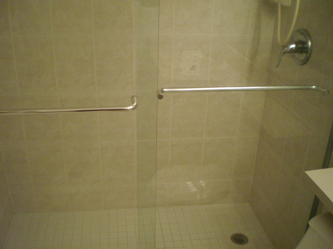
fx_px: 346
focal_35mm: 36
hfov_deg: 51.4
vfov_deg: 39.7
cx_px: 166
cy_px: 124
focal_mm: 6.3
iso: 400
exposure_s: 1/50
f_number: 3.1
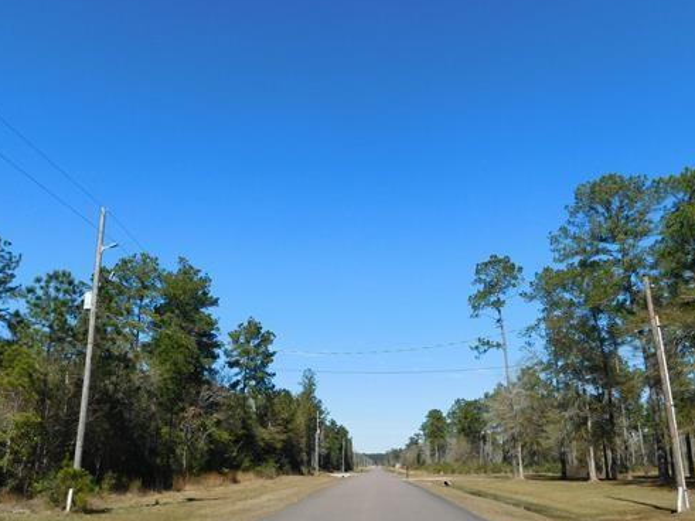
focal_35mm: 30
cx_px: 377
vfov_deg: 46.6
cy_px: 307
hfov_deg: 59.9
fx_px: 602
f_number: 6
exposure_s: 1/500
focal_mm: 4
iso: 125
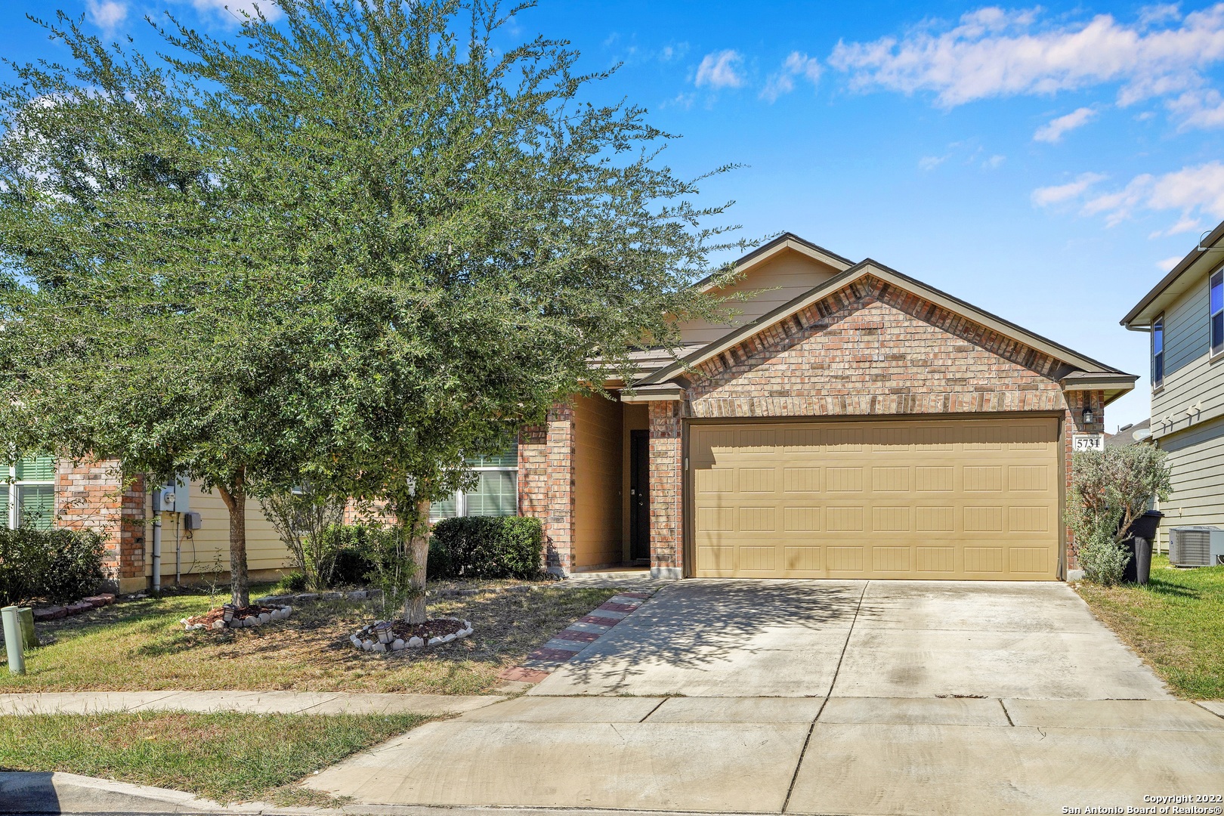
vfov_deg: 37.9
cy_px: 408
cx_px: 612
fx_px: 1190
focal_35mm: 35
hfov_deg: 54.4
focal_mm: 35
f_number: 7.1
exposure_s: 1/500
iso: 250
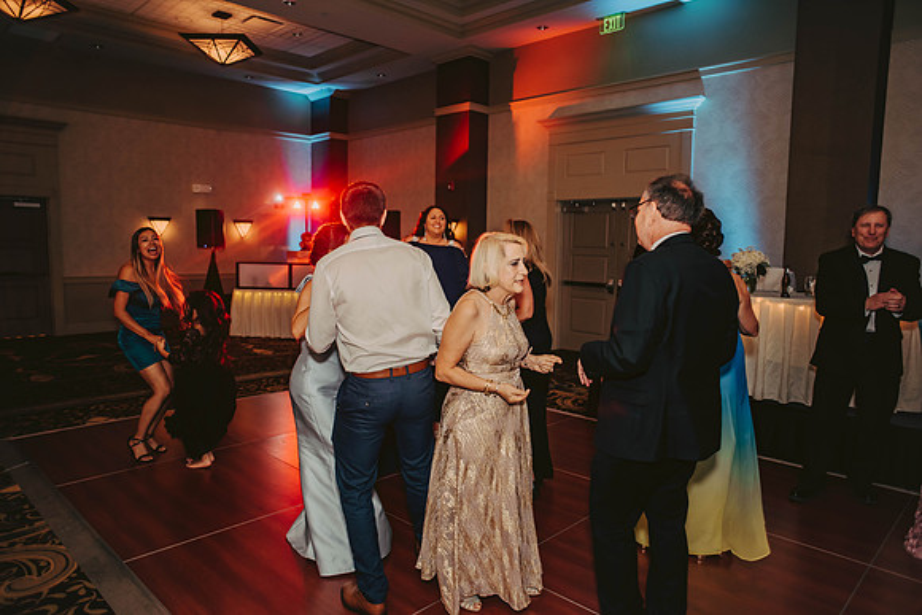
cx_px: 461
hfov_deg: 73.7
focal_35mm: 24
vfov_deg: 53.2
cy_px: 308
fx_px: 615
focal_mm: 24
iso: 800
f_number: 2.8
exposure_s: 1/100
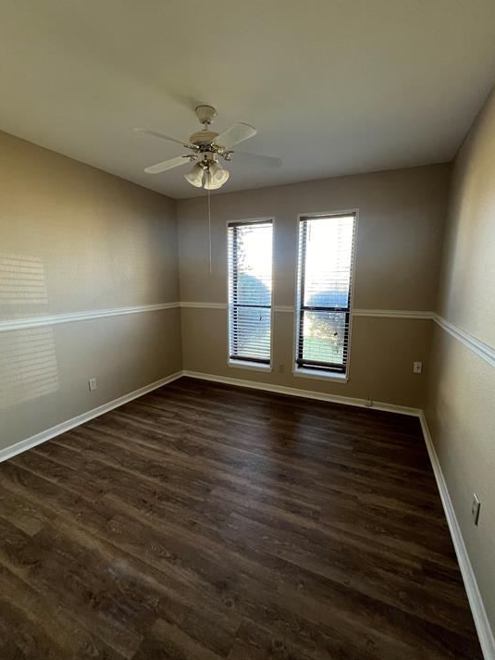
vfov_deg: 102.1
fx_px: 267
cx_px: 248
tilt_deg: -8.1
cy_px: 330
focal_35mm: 14
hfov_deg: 85.7
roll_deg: +1.6
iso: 160
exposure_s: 1/99
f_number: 1.8
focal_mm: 1.57
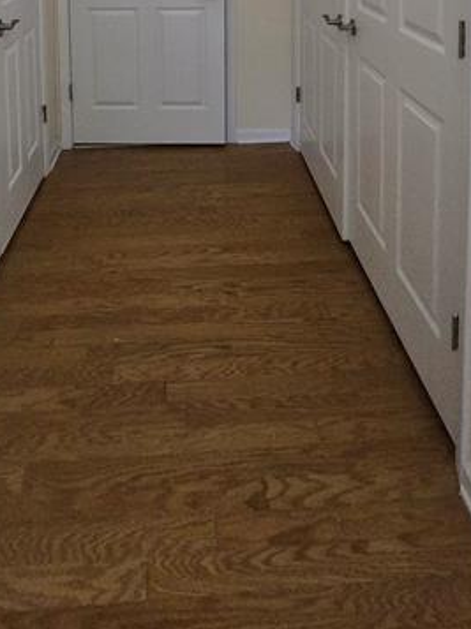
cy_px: -42
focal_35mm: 28
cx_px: 205
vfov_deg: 48.1
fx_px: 509
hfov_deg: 49.5
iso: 640
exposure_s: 1/60
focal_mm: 2.2
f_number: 2.2
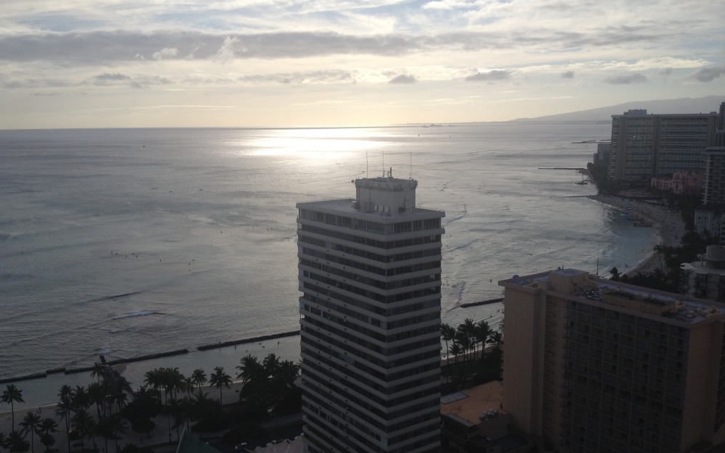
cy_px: 256
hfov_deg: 51.5
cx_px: 355
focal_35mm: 38
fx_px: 751
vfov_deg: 33.5
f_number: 2.4
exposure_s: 1/3067
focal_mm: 4.28
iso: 50
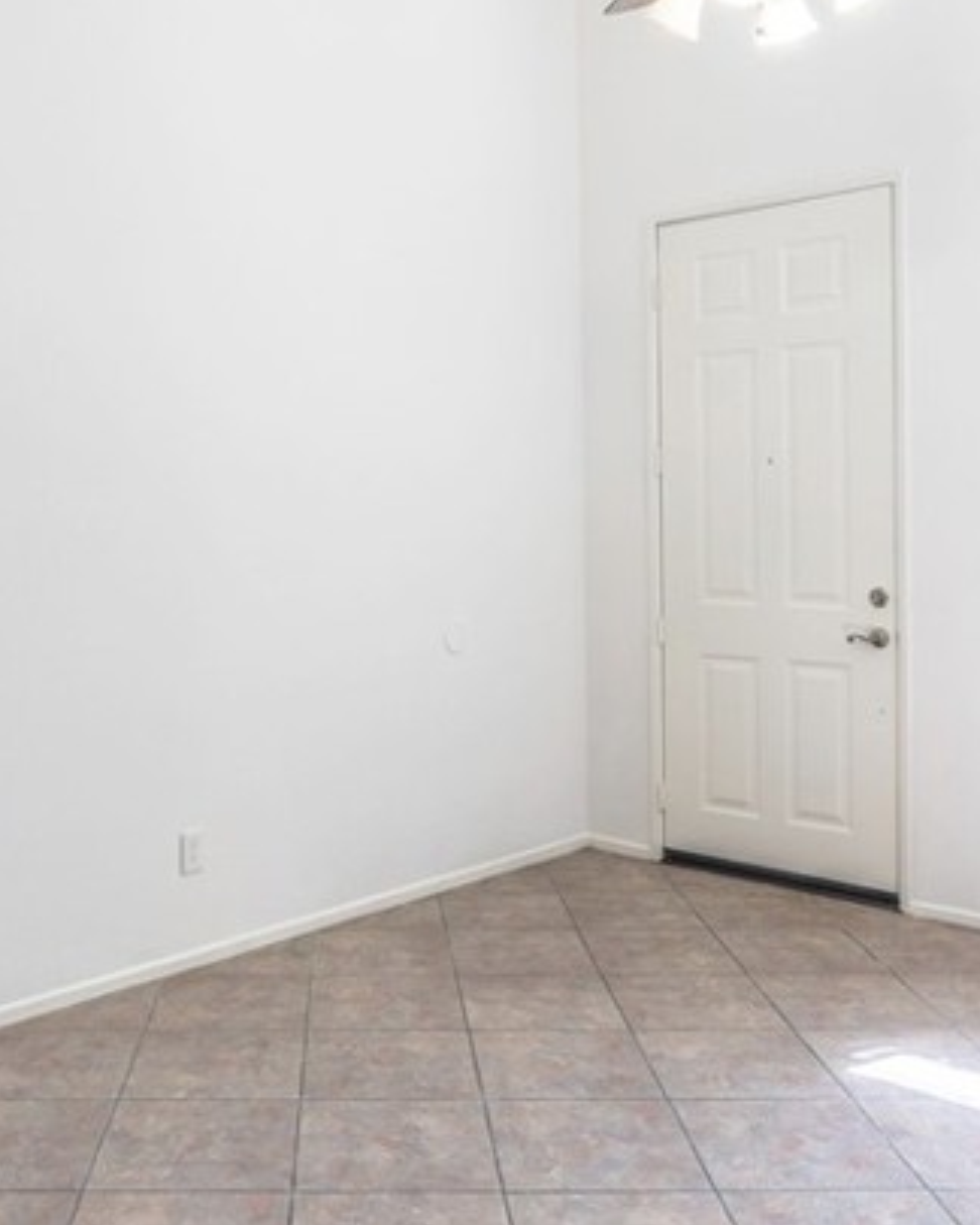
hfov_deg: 38.7
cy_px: 520
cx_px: 333
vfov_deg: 47.8
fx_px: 1378
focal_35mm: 38
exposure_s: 1/60
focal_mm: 16
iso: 125
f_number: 4
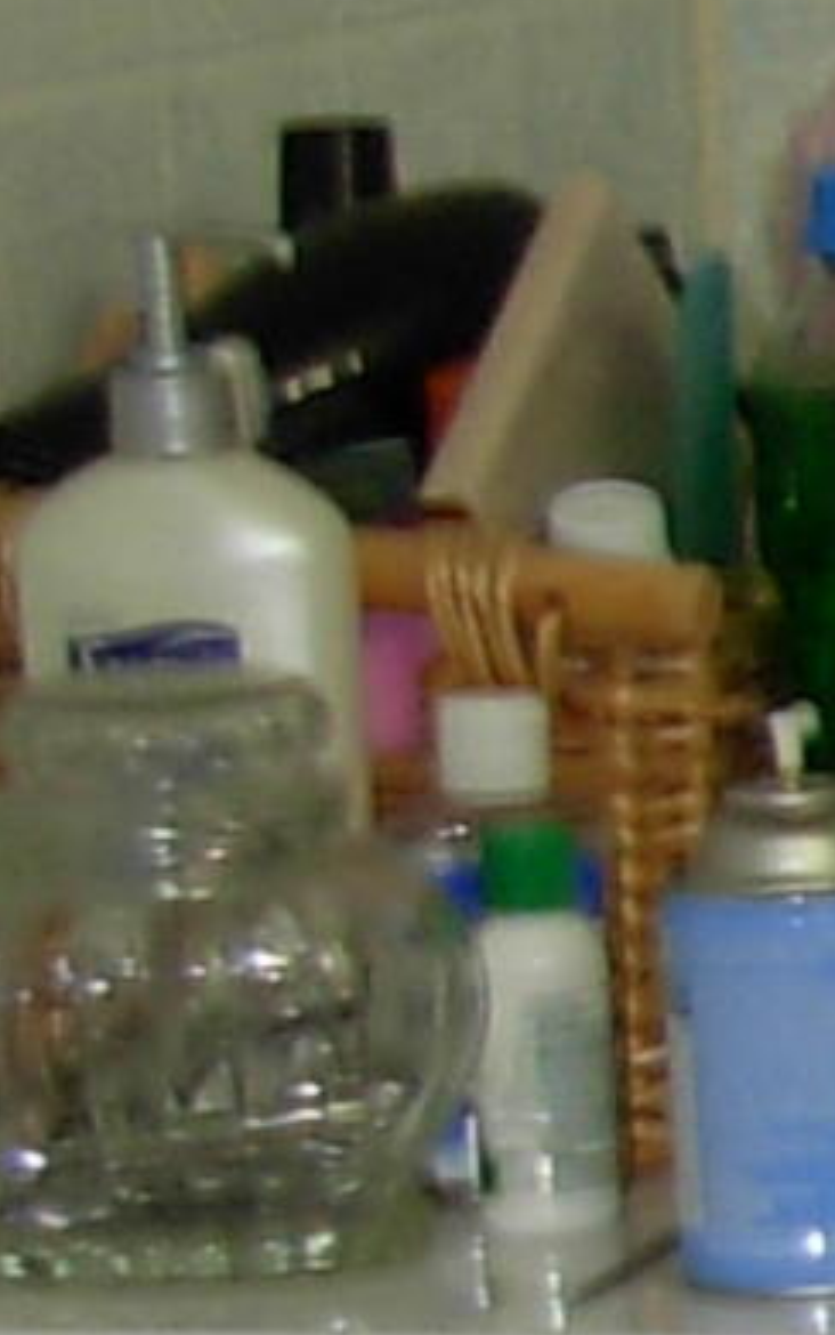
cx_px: 3751
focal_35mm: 310
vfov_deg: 6.7
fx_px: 11279
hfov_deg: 3.9
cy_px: 1414
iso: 79
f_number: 2.9
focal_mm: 6.3
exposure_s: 1/42.7
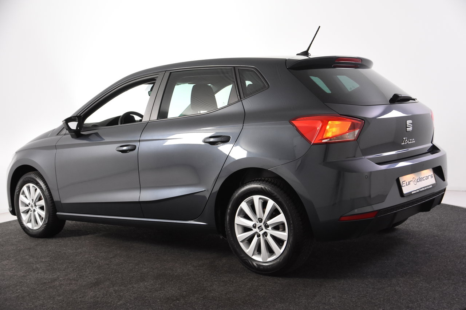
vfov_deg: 28.9
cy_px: 155
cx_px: 233
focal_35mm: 46
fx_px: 602
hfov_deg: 42.3
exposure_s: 1/80
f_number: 4.5
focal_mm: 31
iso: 1600
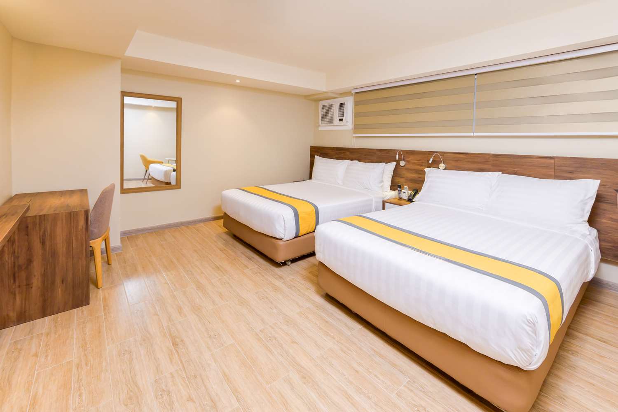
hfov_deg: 96.7
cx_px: 309
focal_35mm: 16
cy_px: 206
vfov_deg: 73.8
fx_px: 275
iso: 800
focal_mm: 16
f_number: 5.6
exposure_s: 1/160
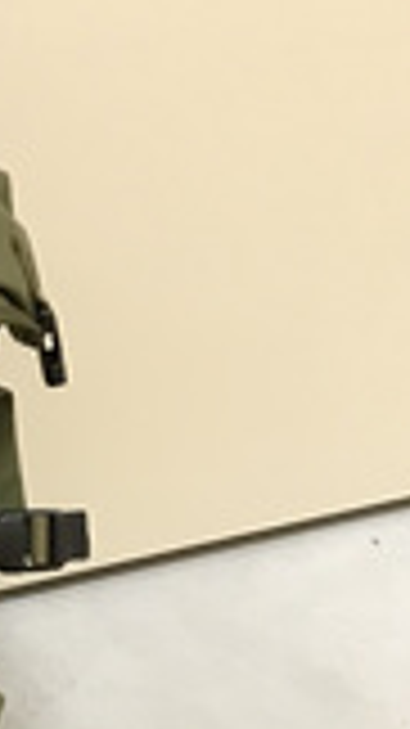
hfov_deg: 11.6
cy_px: 760
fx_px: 1819
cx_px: -412
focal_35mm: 94
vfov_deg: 21.7
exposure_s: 1/11
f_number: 1.8
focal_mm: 3.99
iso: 100
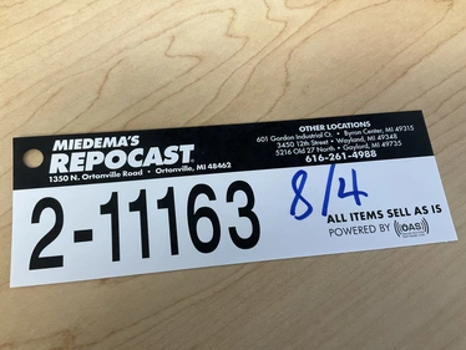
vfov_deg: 45.5
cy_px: 179
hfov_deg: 58.3
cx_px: 219
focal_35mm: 31
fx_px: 418
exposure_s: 1/60
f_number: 1.8
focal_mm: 3
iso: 100
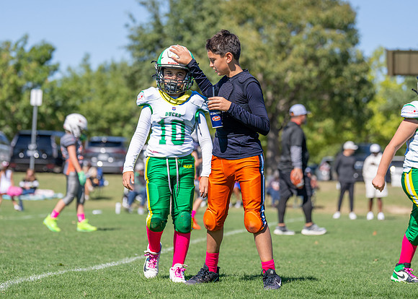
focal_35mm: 128
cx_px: 205
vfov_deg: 11.2
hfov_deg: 15.7
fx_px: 1516
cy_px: 137
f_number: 2.8
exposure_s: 1/3200
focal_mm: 100
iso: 160
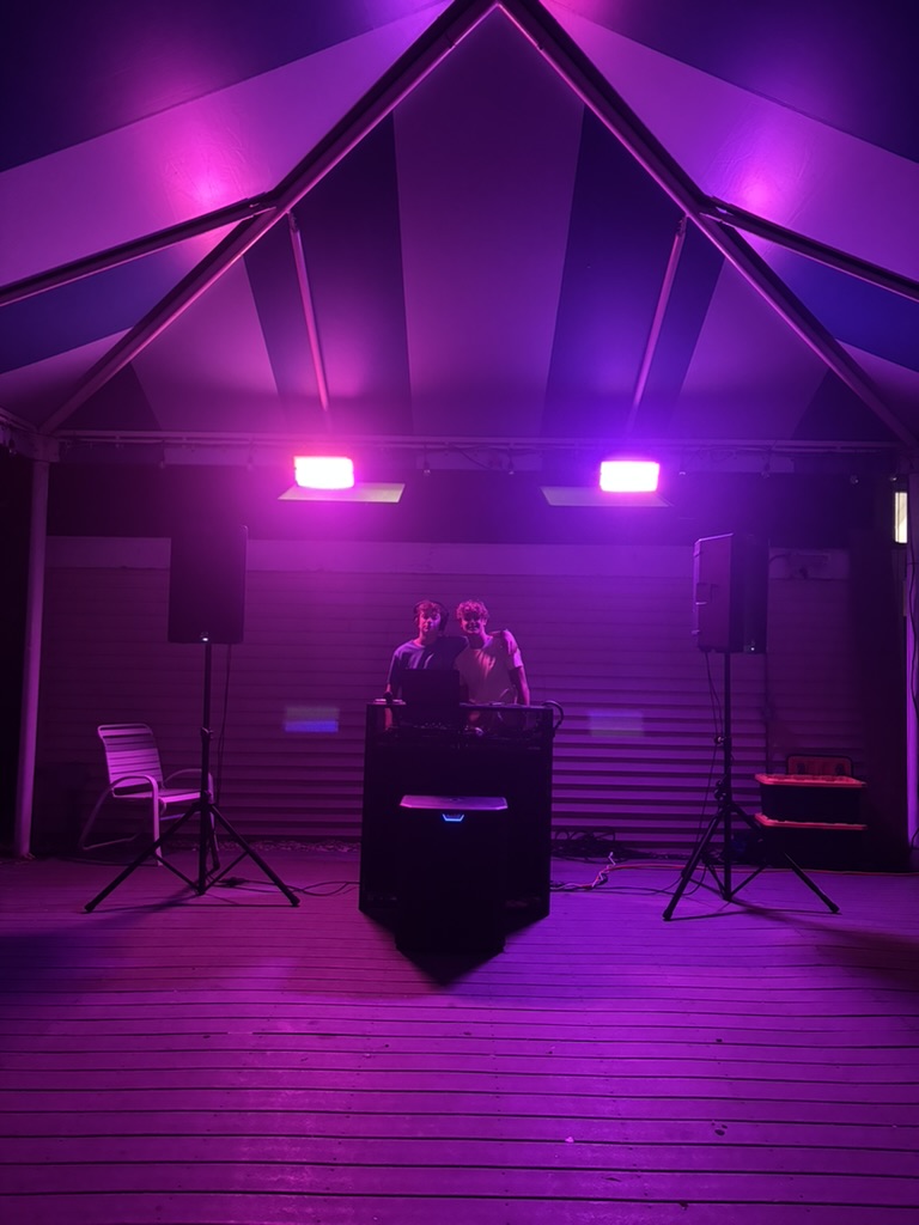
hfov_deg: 53.1
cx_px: 460
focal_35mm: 26
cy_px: 612
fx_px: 920
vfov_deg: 67.3
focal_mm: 5.96
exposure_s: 1/30
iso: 640
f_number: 1.6
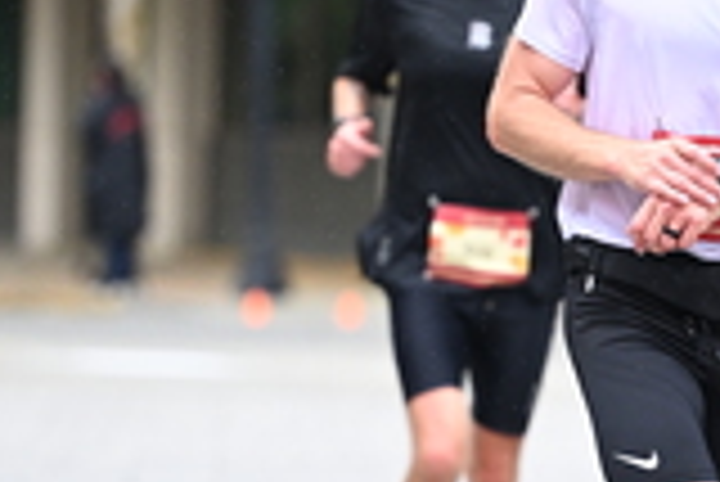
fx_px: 11030
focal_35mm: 551
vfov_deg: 2.5
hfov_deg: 3.7
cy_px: 284
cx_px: 722
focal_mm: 160
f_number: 2.8
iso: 1250
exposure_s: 1/1600
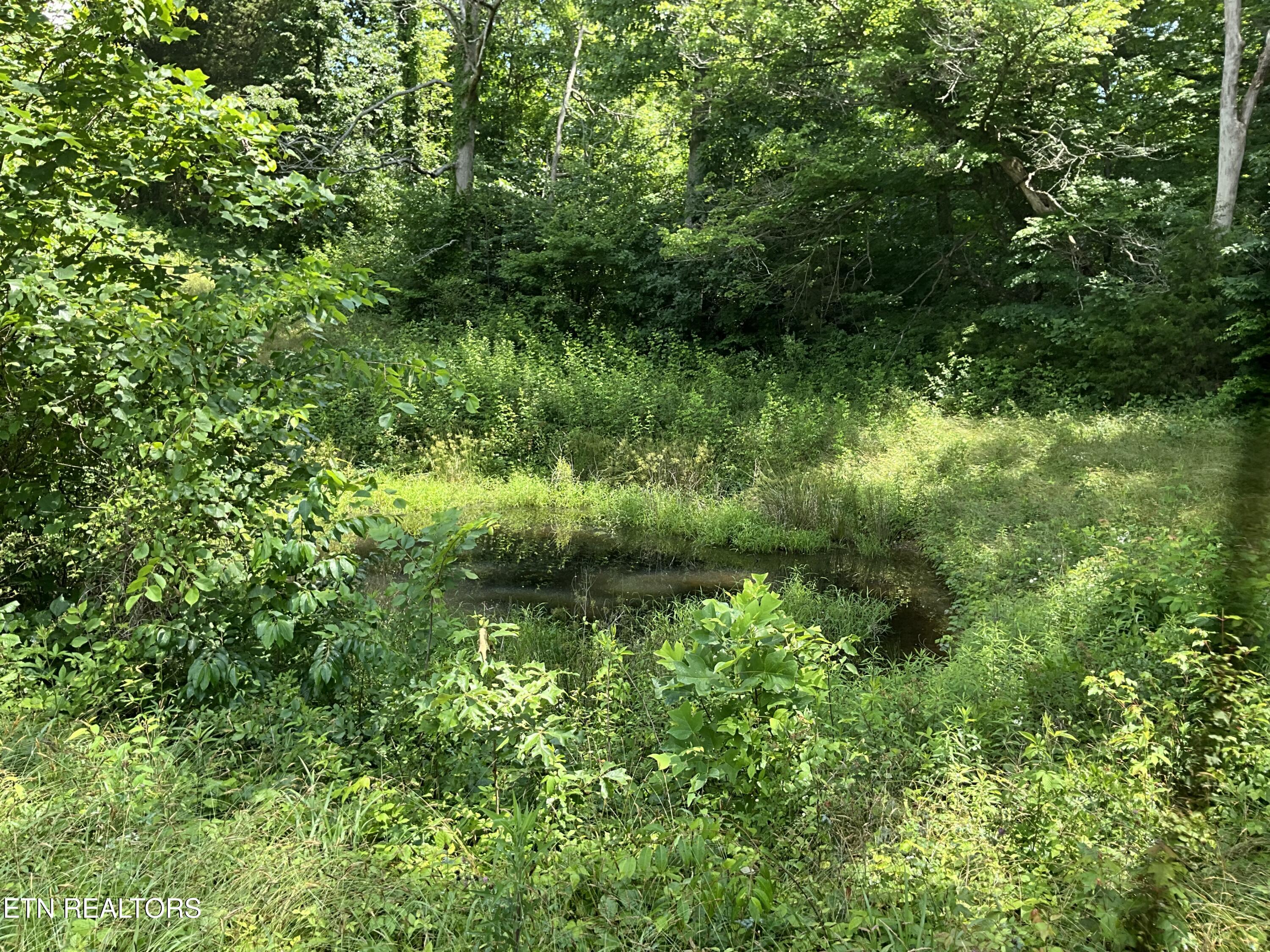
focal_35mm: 29
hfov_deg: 61.7
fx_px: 1064
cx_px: 635
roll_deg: -2.1
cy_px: 476
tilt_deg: -9.7
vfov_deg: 48.2
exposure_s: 1/140
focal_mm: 3
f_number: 1.8
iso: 16
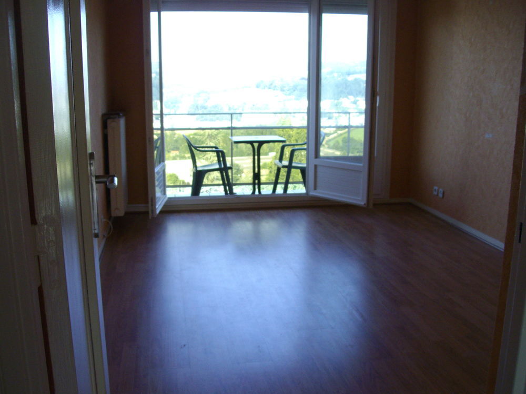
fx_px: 547
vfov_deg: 39.7
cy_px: 197
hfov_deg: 51.4
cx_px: 263
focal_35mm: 36
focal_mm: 6
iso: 160
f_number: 2.7
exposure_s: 1/320
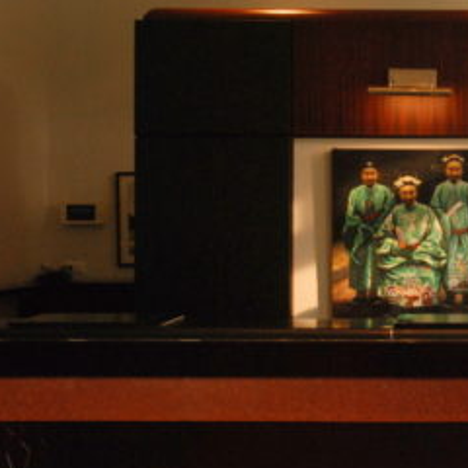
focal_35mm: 72
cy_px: 200
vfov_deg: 24.0
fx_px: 1100
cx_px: 450
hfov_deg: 23.2
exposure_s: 1/25
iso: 800
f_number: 11
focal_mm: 27
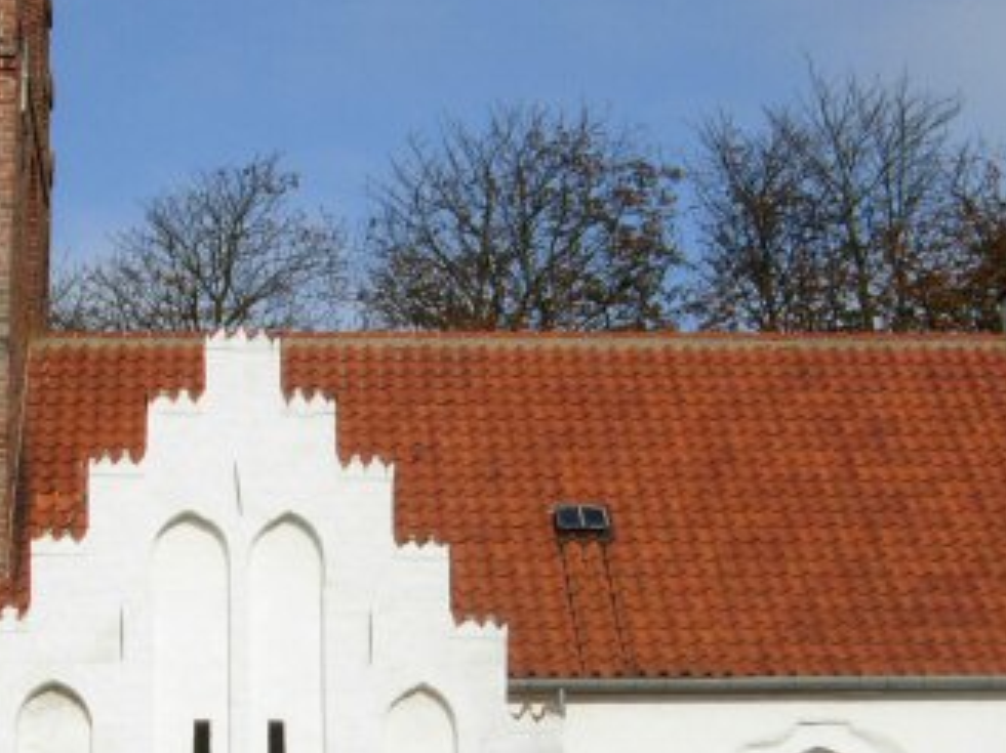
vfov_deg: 14.8
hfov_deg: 19.8
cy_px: 644
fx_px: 2876
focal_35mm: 99
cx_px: 446
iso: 50
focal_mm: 7.5
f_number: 6.8
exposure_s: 1/332
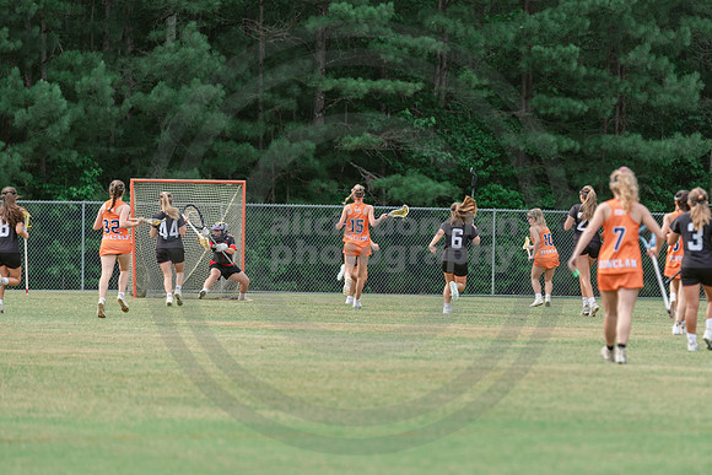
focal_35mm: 281
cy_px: 249
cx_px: 500
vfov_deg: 4.9
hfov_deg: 7.3
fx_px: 5556
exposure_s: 1/640
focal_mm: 200
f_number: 3.2
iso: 250
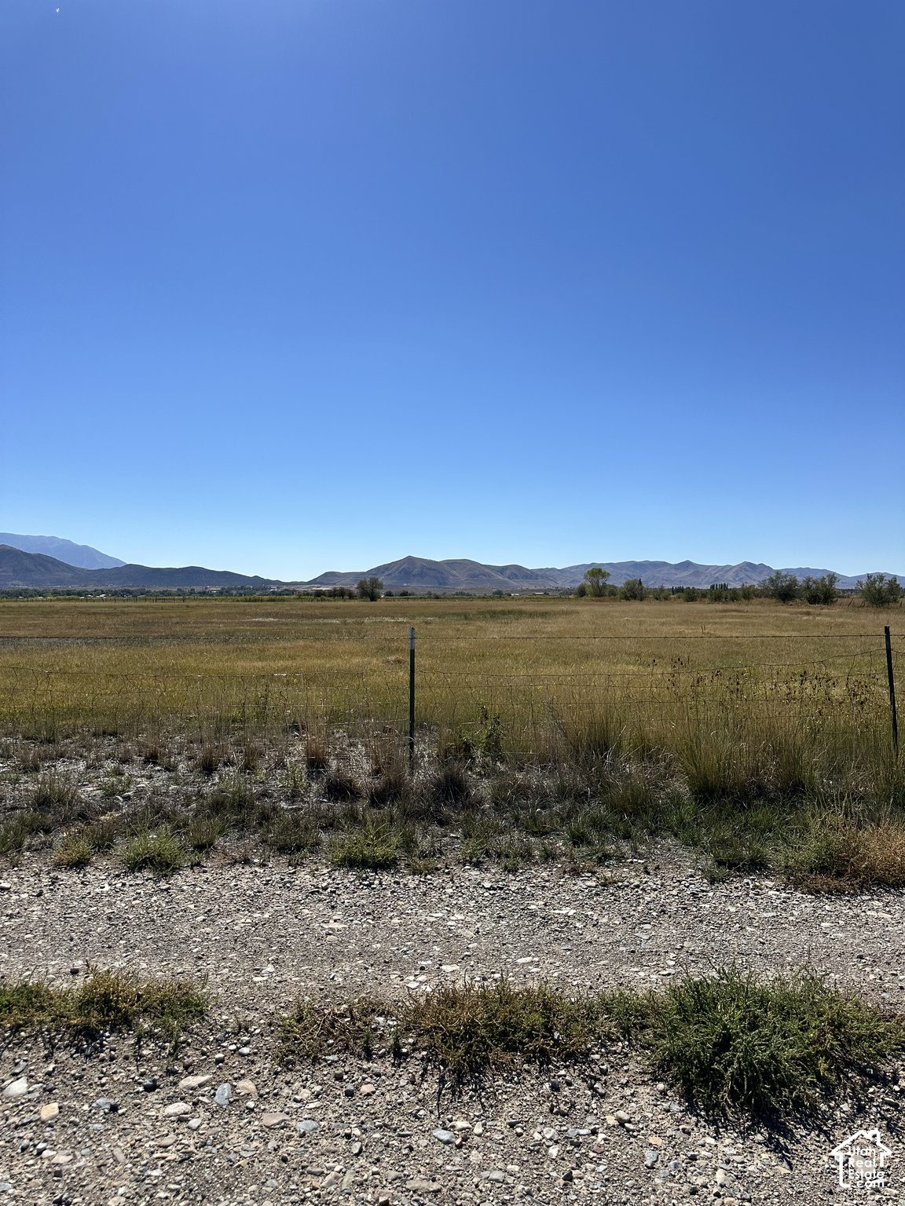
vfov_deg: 71.6
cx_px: 452
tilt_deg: +0.2
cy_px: 603
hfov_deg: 56.8
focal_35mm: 24
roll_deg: +0.1
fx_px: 837
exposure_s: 1/8197
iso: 80
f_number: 1.78
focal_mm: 6.86
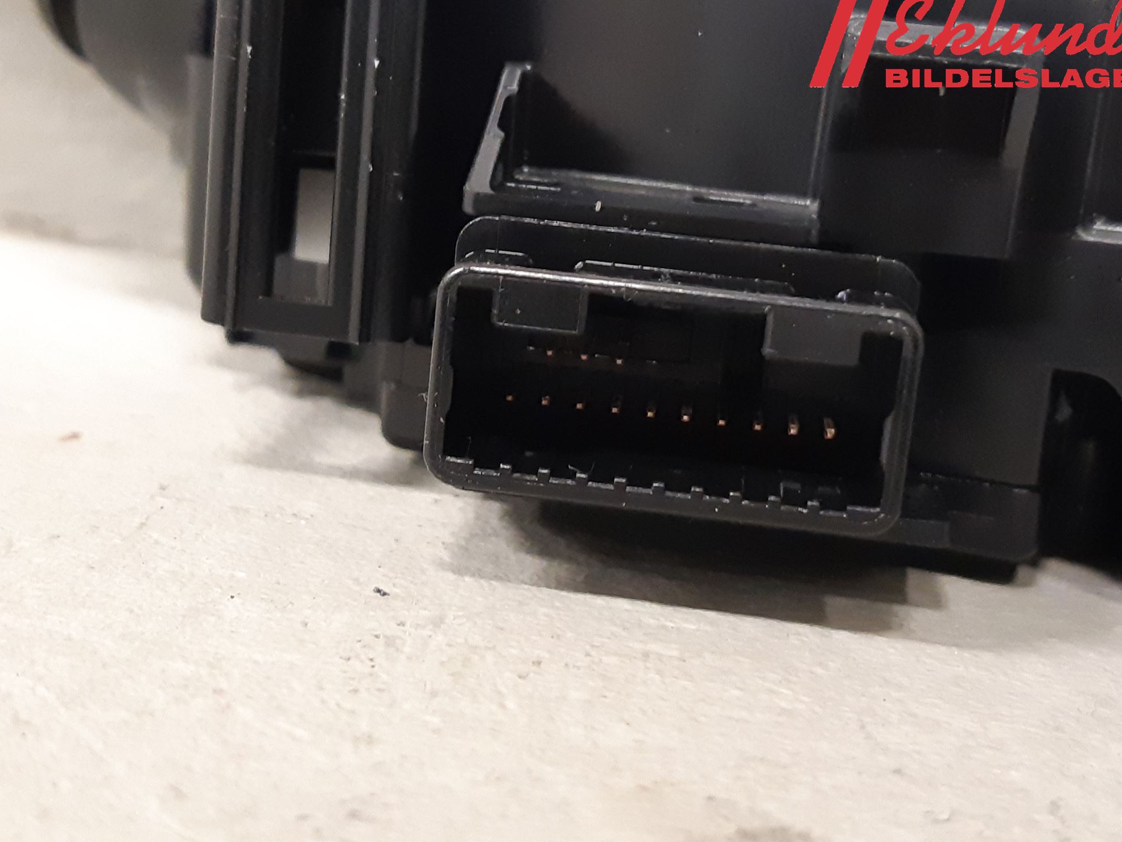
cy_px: 428
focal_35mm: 27
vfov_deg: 51.4
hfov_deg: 65.3
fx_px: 875
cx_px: 576
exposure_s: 1/25
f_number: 1.7
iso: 320
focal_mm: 3.93
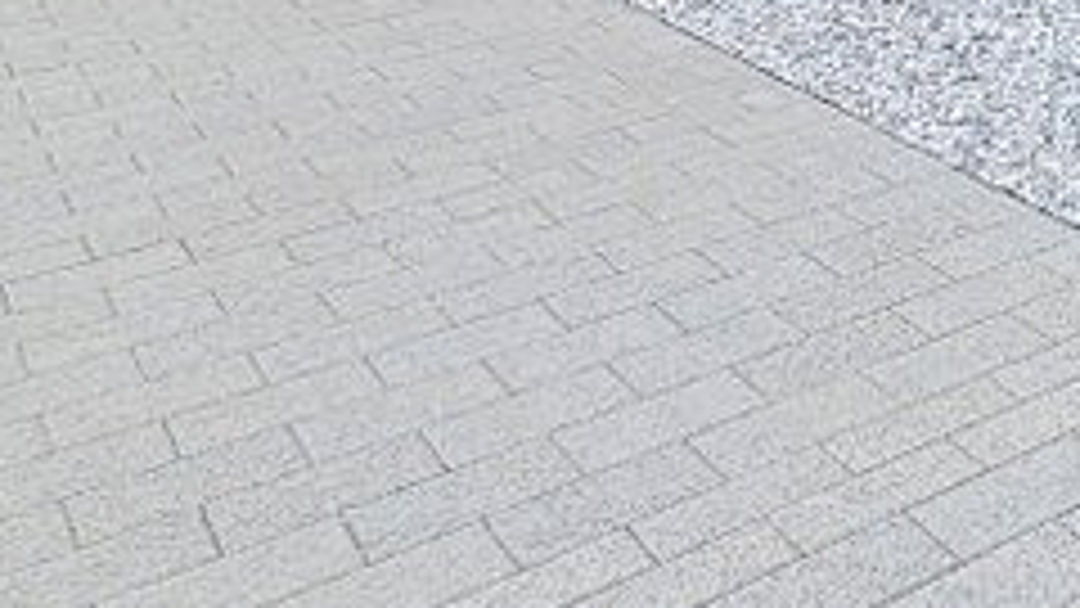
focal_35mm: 58
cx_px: 1539
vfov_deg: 17.8
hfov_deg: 27.4
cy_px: -387
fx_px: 1661
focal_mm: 1.64
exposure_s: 1/580
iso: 40
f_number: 2.2
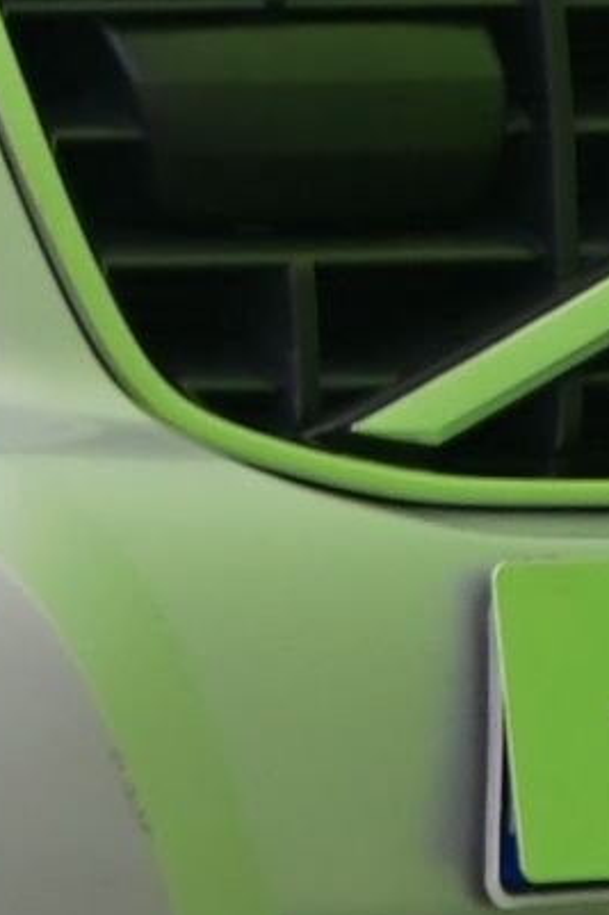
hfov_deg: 2.7
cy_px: -367
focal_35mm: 501
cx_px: -1857
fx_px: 12723
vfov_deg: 4.1
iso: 400
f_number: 4.5
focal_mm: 51
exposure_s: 1/8
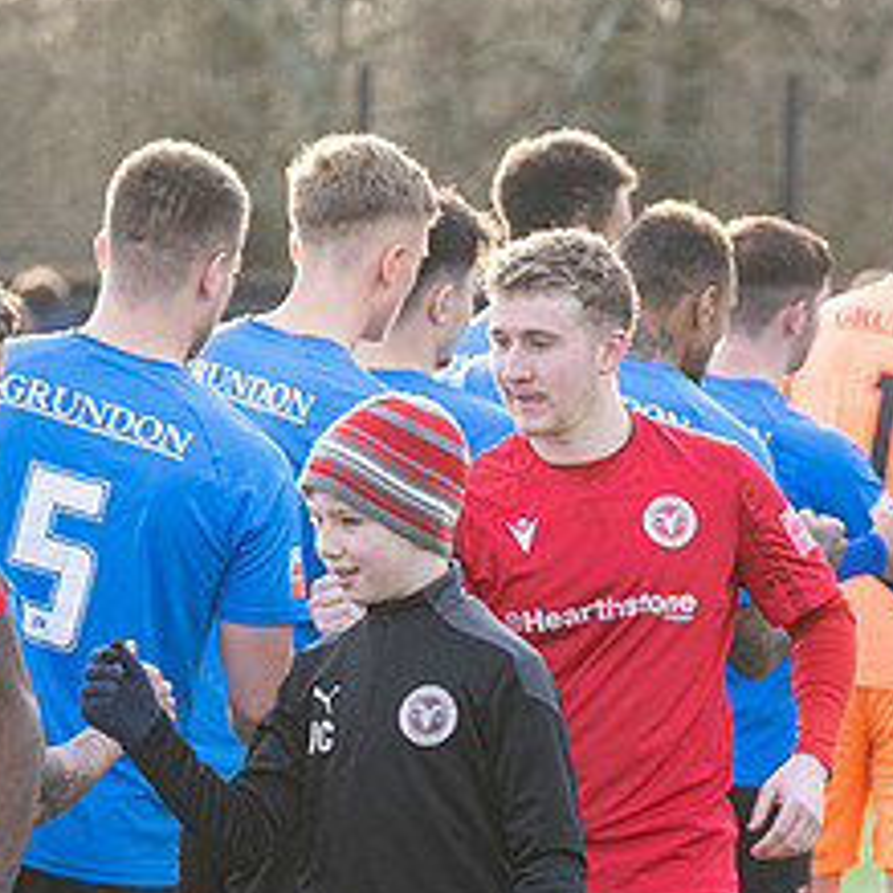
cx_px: 885
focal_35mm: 301
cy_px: 823
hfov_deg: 5.8
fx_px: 8785
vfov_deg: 5.8
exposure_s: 1/1250
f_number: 4
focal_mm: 115
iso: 800
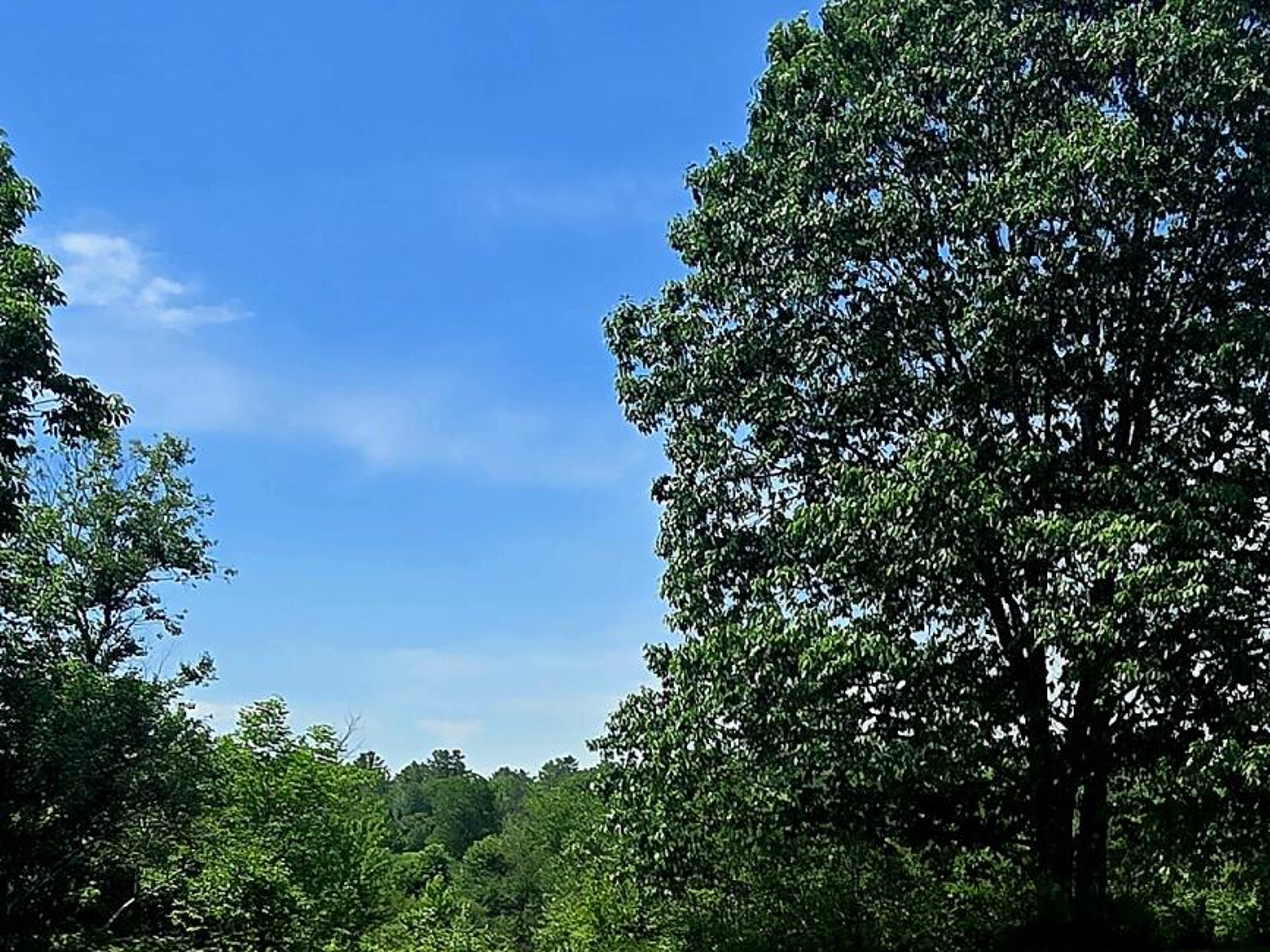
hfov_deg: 41.2
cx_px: 902
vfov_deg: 29.0
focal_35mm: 45
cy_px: 1060
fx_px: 1651
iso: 50
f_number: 2.2
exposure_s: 1/2500
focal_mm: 2.2
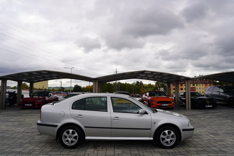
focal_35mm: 24
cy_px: 78
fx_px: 156
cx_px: 117
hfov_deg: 73.7
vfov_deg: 53.1
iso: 100
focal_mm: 24
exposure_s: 1/100
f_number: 7.1
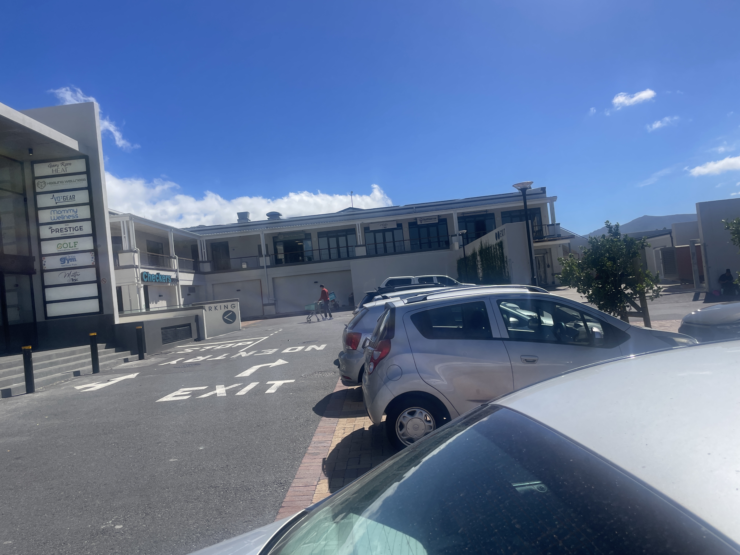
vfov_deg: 53.1
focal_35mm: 26
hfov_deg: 67.3
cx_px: 370
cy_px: 278
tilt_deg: +1.1
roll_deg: +6.6
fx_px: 556
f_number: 1.6
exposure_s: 1/5814
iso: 32
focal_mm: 4.2
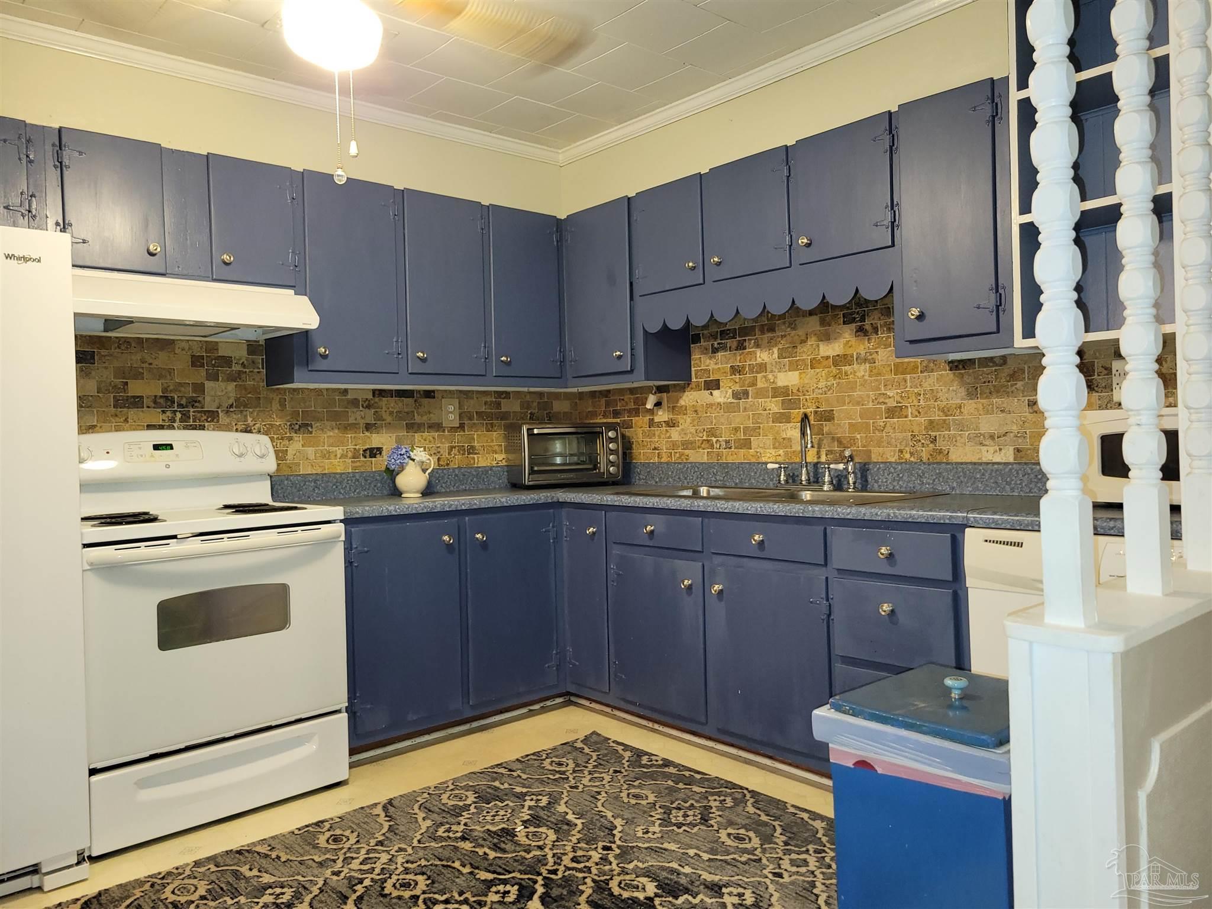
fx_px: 910
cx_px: 606
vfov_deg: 53.1
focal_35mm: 26
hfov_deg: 67.3
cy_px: 454
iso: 125
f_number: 1.8
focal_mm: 5.4
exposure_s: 1/12
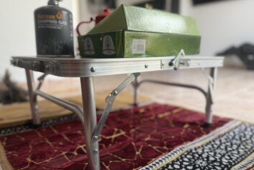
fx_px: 198
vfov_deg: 46.4
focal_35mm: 28
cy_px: 90
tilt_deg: -10.0
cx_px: 132
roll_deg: +0.3
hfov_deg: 65.4
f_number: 1.78
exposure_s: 1/97
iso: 200
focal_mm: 6.76
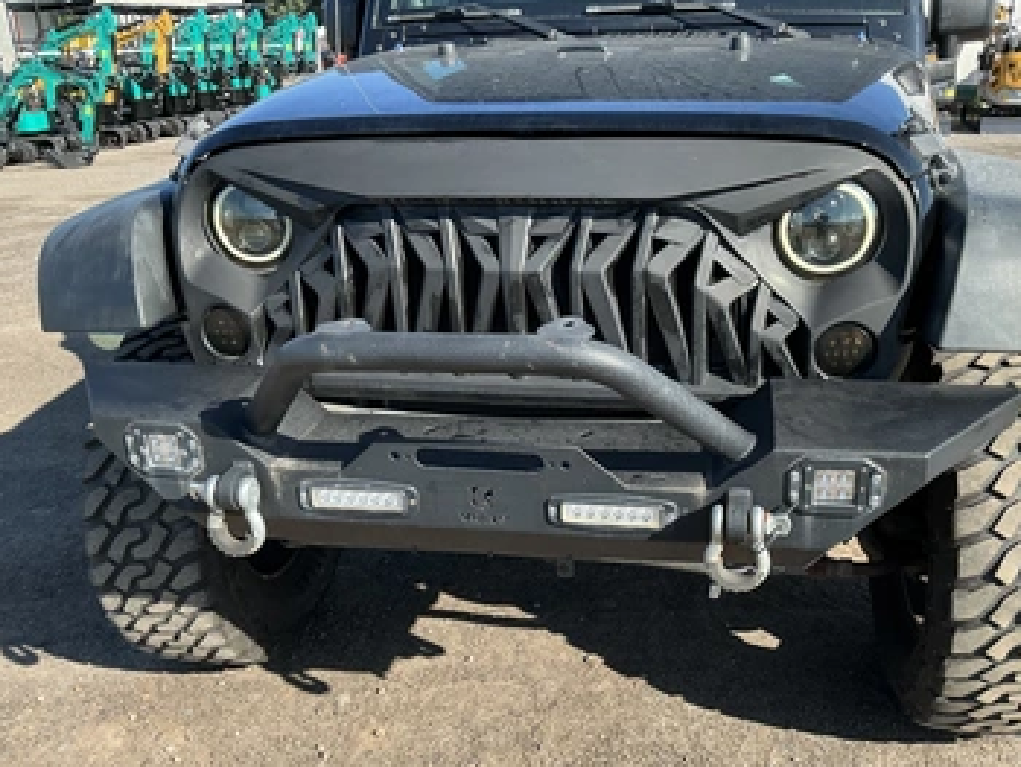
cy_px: 417
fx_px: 944
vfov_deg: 44.2
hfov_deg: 56.6
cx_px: 572
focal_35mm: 32
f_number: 1.8
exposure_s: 1/446
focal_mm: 3
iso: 25
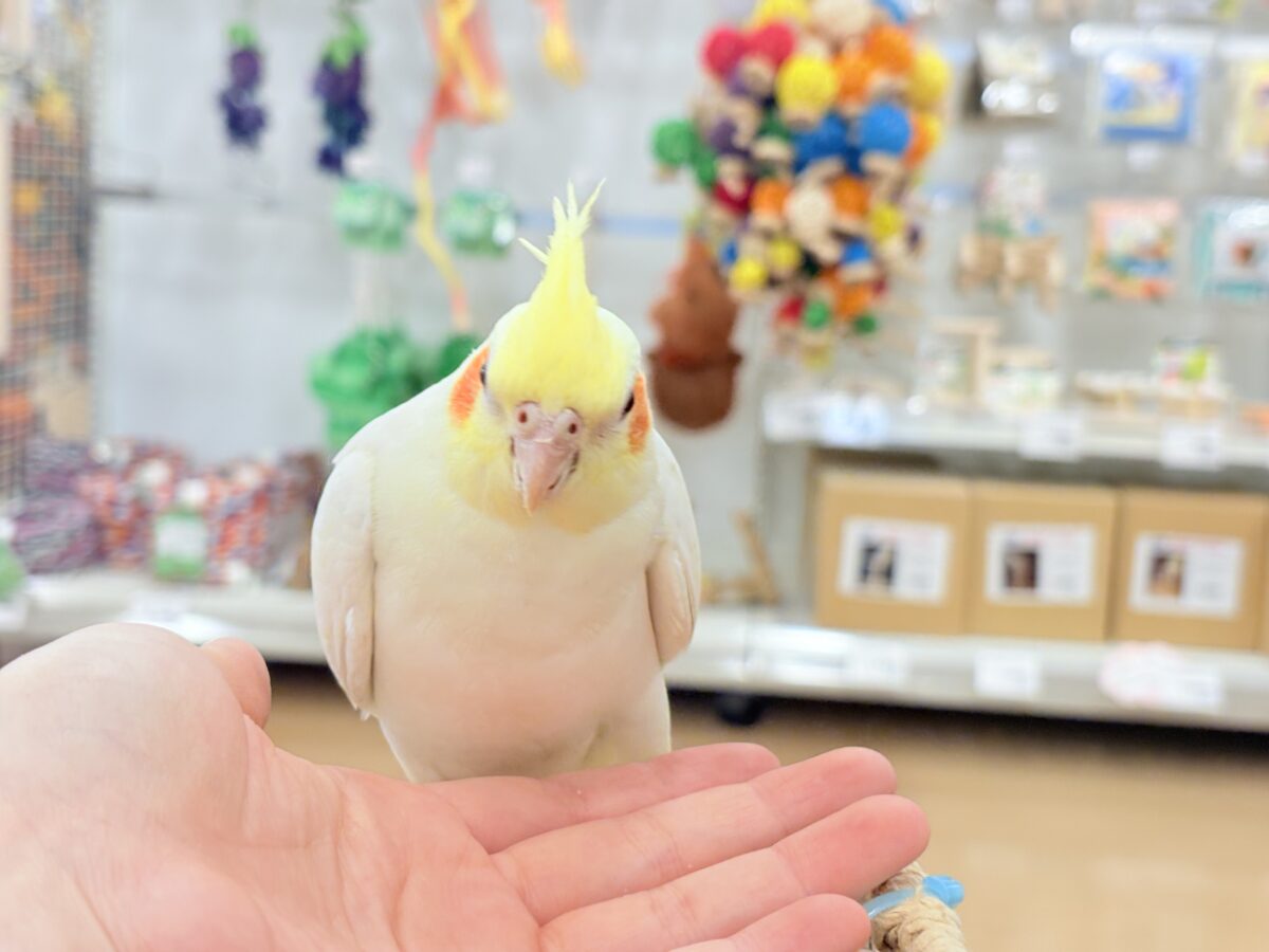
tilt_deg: -7.5
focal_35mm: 52
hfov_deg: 36.8
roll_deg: -2.2
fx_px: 1906
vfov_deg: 28.0
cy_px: 476
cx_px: 634
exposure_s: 1/50
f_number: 1.6
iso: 40
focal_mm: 5.96
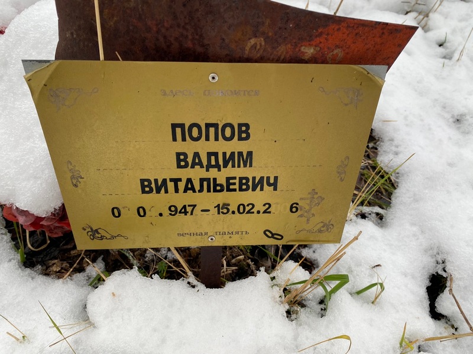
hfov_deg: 67.3
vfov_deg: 53.1
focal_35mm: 26
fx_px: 355
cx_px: 236
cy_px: 177
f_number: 1.8
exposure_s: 1/154
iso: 32
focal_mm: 4.25
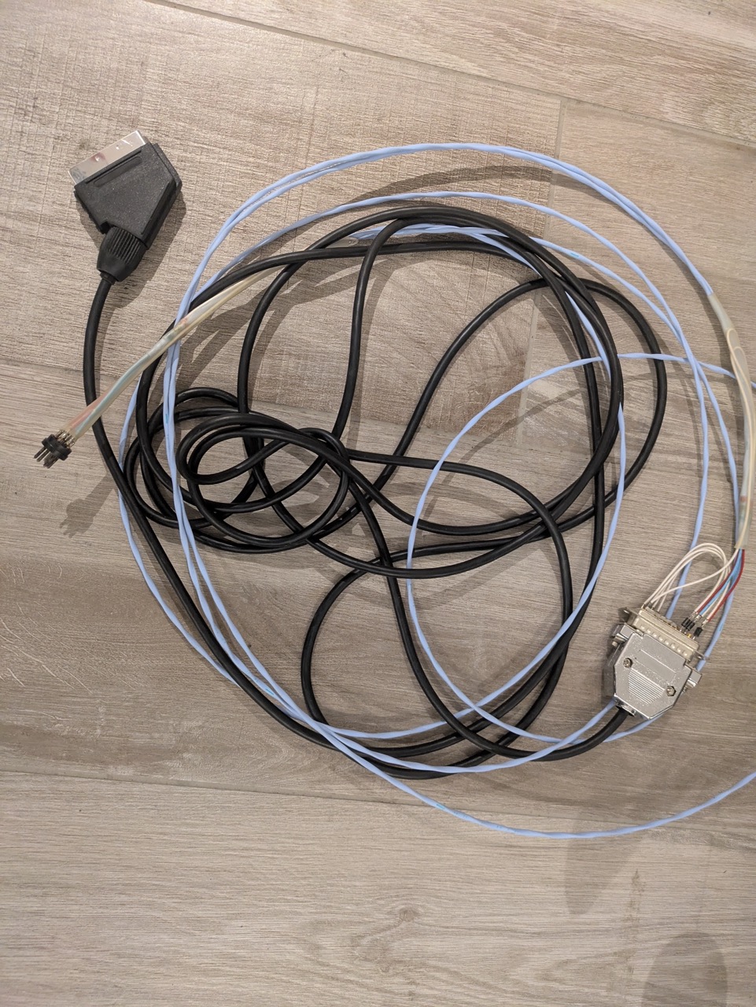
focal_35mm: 25
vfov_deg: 69.4
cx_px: 378
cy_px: 504
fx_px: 728
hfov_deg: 54.9
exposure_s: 1/25
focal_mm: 5.43
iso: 1151
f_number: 1.89
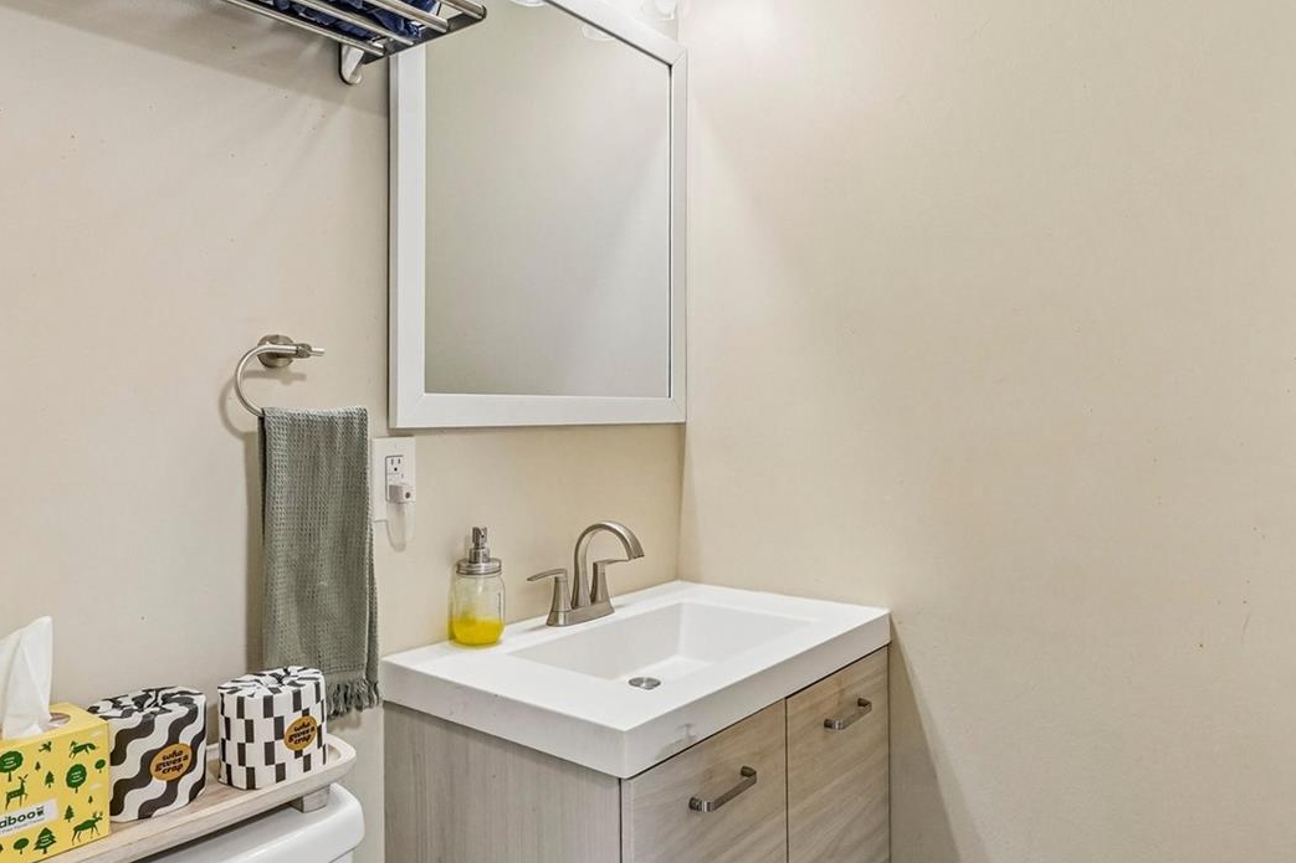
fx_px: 828
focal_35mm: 23
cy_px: 402
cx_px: 615
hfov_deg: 76.1
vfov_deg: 55.0
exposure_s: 1/4
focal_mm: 10
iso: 800
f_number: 8
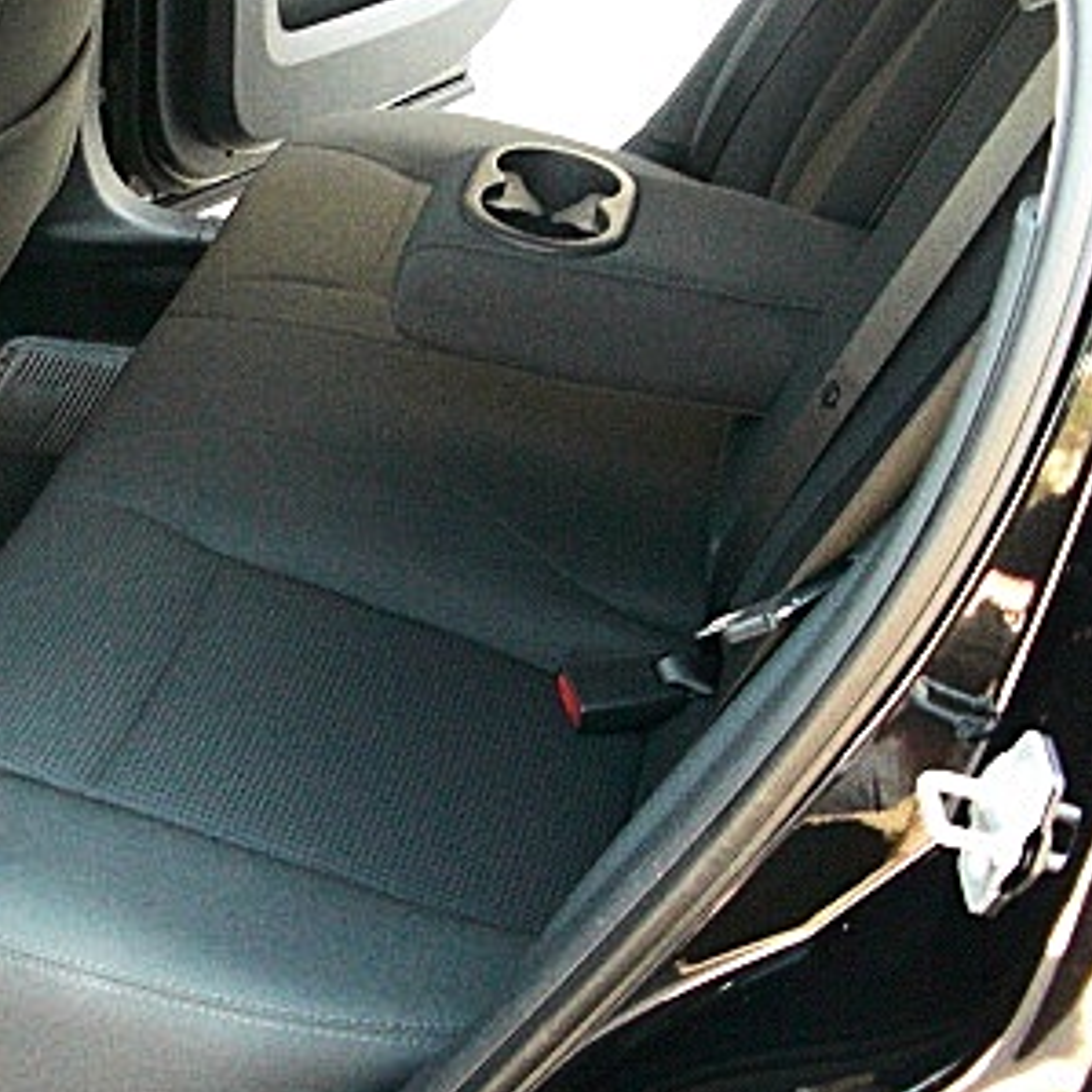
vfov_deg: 25.3
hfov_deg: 24.4
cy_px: 464
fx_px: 2427
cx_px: 55
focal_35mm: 68
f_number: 2.8
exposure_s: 1/100
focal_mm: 6.3
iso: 800
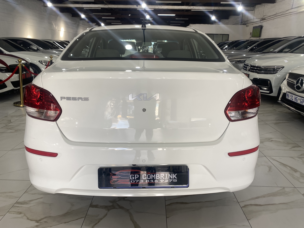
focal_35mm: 26
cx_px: 152
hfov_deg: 67.3
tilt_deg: -16.8
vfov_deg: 53.1
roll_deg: -1.6
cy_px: 114
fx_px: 228
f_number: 1.8
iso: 50
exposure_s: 1/100
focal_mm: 4.25
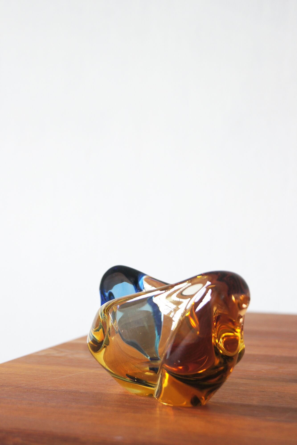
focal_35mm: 75
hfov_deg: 18.2
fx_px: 928
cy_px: 222
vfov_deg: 27.0
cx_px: 148
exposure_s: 1/6
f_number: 5.6
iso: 400
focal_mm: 50
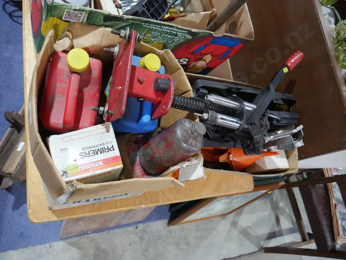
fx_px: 280
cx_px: 173
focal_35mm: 28
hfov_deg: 63.4
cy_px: 130
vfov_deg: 49.8
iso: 640
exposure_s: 1/60
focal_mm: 14
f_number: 3.5
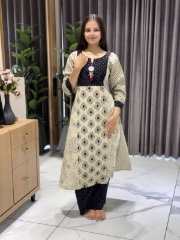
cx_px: 90
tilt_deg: -12.0
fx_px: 333
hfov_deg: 30.3
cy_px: 120
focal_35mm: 48
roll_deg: +0.5
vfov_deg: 39.7
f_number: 1.78
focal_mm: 6.76
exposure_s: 1/50
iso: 64
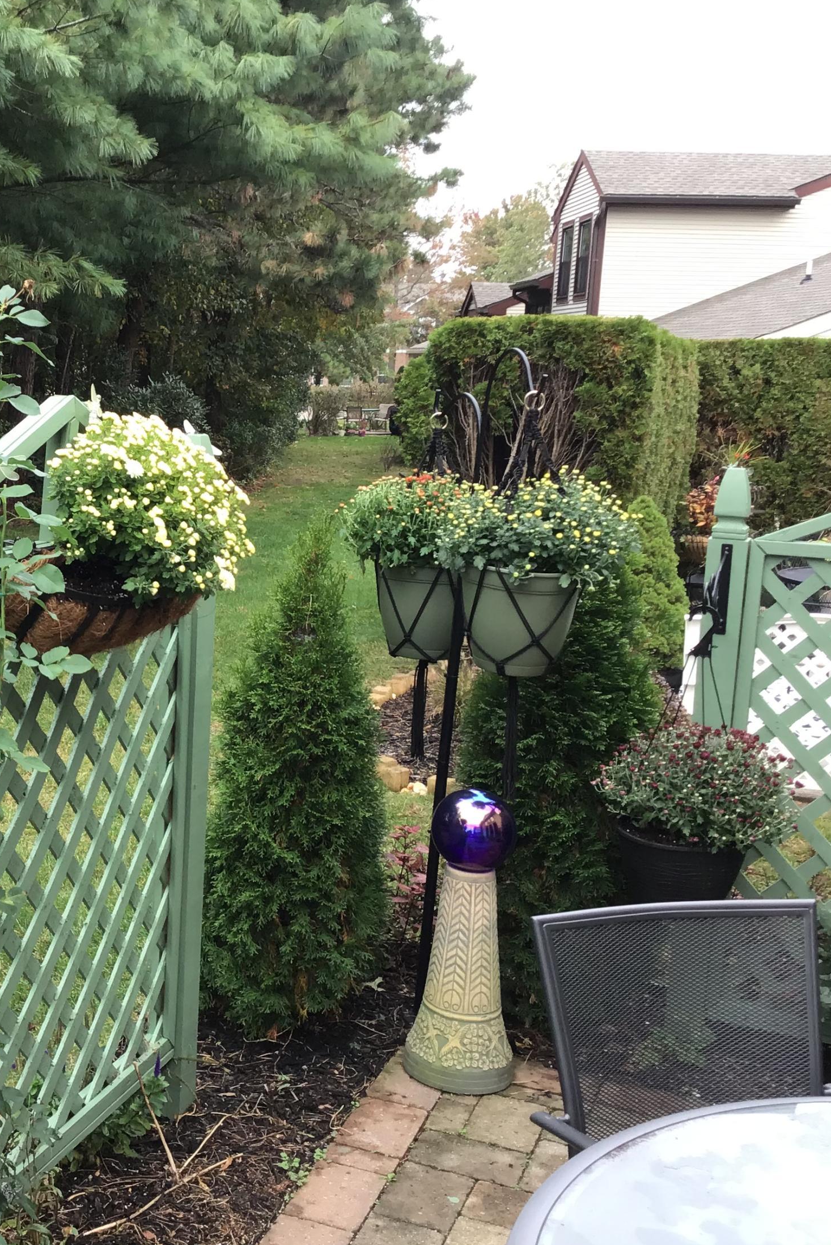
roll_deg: -1.0
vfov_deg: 44.5
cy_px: 612
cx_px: 73
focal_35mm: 44
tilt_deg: -10.2
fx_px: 1523
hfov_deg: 29.2
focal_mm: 3.3
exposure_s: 1/120
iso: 40
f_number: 2.4
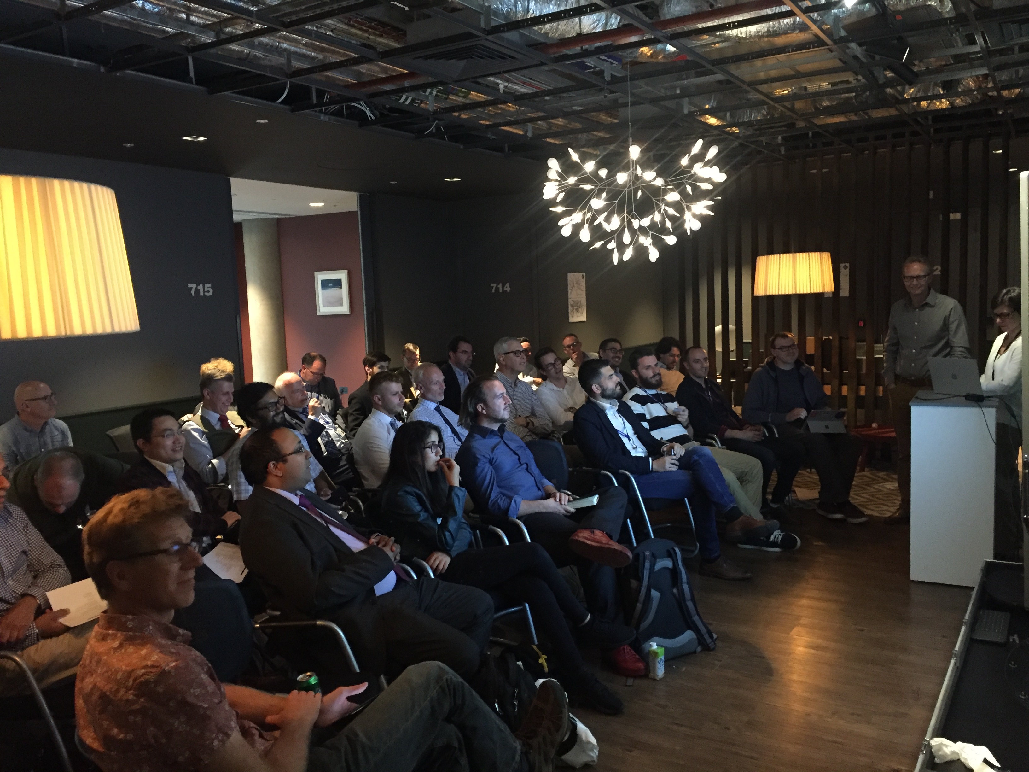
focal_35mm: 29
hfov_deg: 61.7
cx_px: 514
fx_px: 862
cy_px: 386
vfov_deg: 48.2
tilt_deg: -5.6
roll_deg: +2.4
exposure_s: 1/17
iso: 320
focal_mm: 4.15
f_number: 2.2
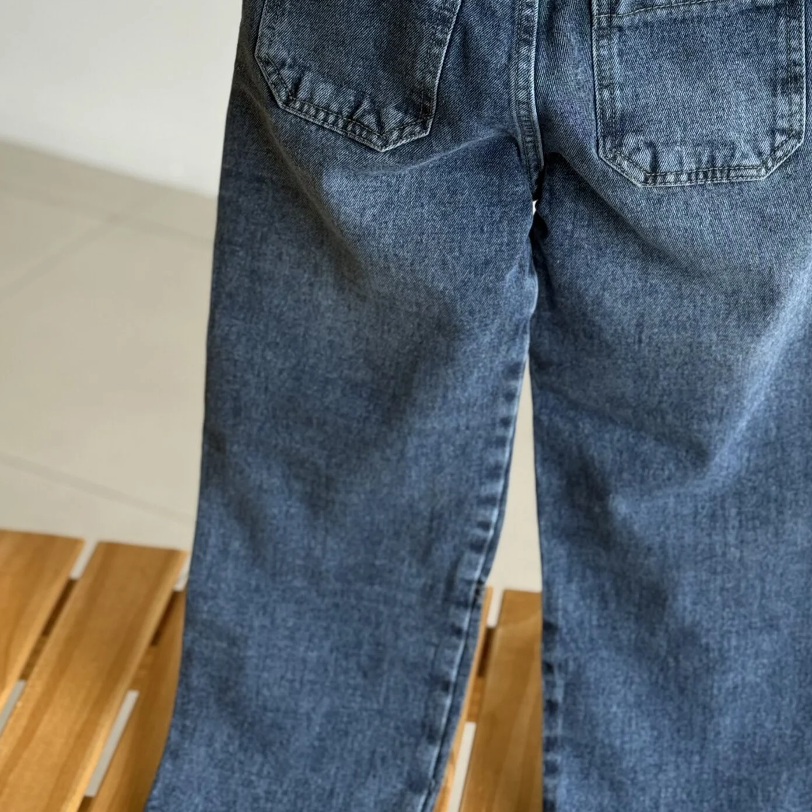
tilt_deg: -29.0
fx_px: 2070
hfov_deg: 22.1
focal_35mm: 78
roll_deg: -2.5
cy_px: 299
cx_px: 527
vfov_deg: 22.1
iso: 100
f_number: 1.78
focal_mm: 6.76
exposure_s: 1/112
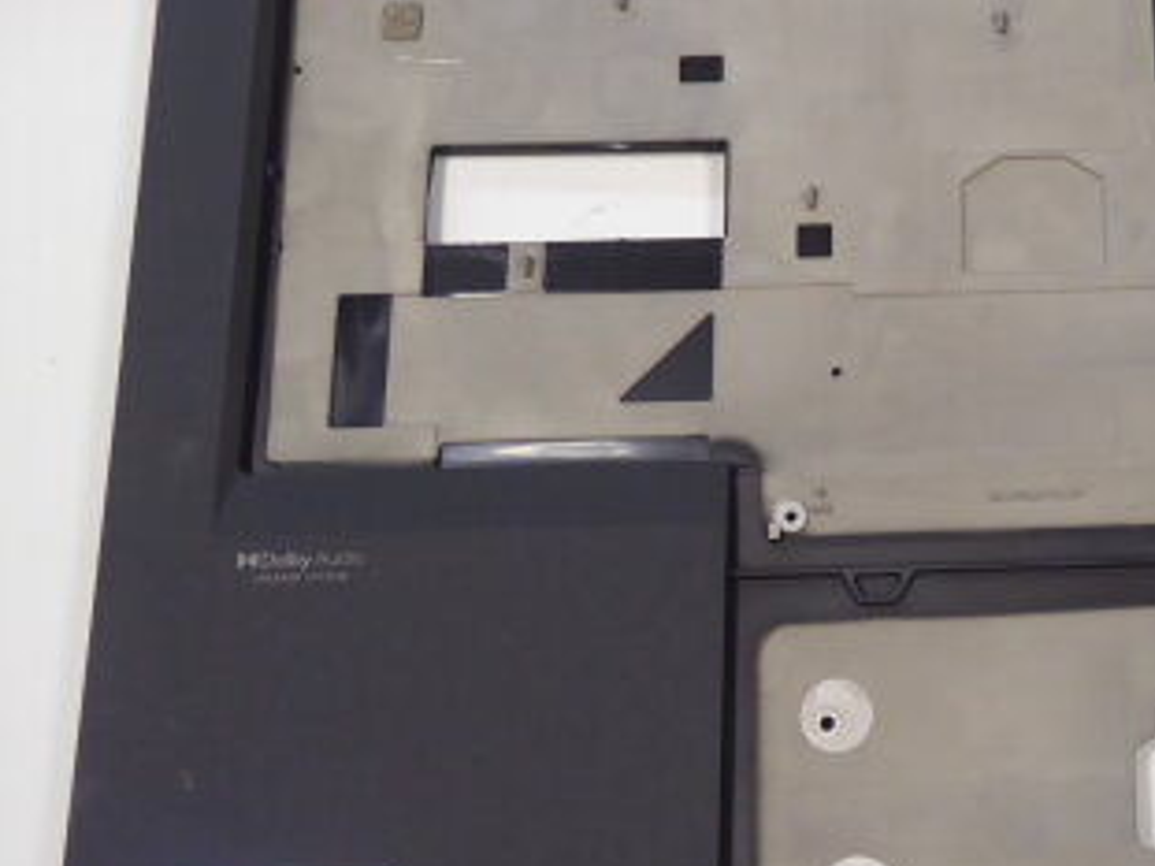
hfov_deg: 32.1
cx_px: 1110
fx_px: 1868
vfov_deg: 26.1
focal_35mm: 56
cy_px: 416
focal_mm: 5
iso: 400
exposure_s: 1/40
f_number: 3.5
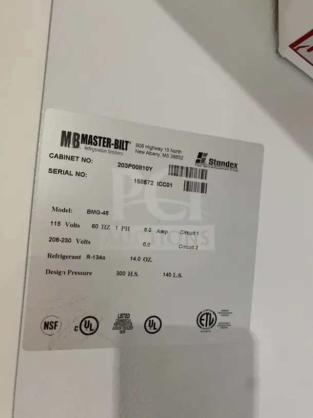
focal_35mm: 26
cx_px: 156
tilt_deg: +1.7
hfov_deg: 53.1
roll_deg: -5.4
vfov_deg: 67.3
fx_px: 313
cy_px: 209
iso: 320
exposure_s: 1/60
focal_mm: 4.25
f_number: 1.8
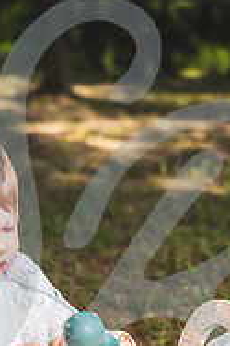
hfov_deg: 14.9
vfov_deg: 21.9
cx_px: 52
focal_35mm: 91
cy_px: 306
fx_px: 874
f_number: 2.8
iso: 100
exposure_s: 1/800
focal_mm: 38
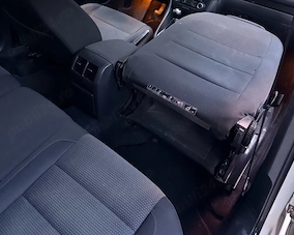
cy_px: 45
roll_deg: -4.4
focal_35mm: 33
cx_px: 141
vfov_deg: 42.4
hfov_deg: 54.2
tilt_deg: -27.7
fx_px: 287
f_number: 1.78
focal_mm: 6.76
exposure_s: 1/25
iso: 800
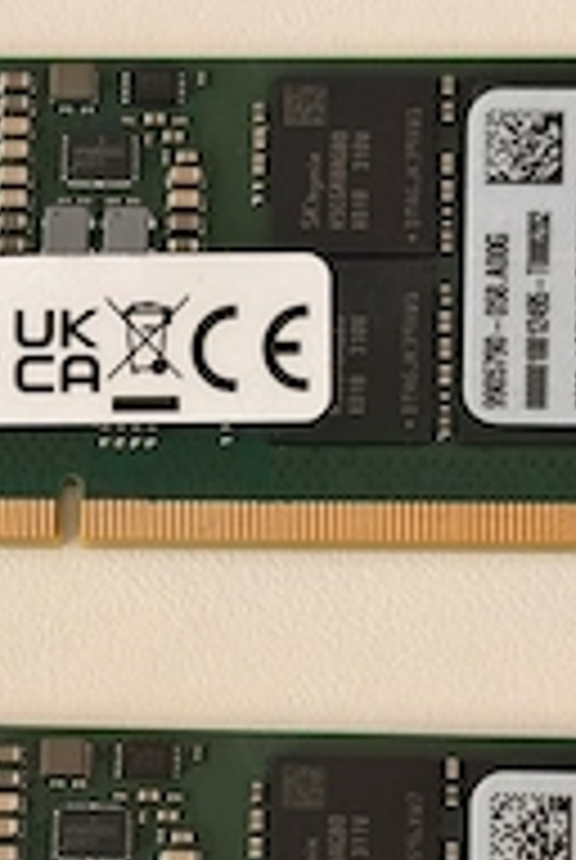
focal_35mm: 113
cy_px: 711
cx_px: 117
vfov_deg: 17.9
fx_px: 2702
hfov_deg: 12.1
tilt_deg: -80.0
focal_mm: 5.96
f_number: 1.6
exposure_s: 1/32
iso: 320
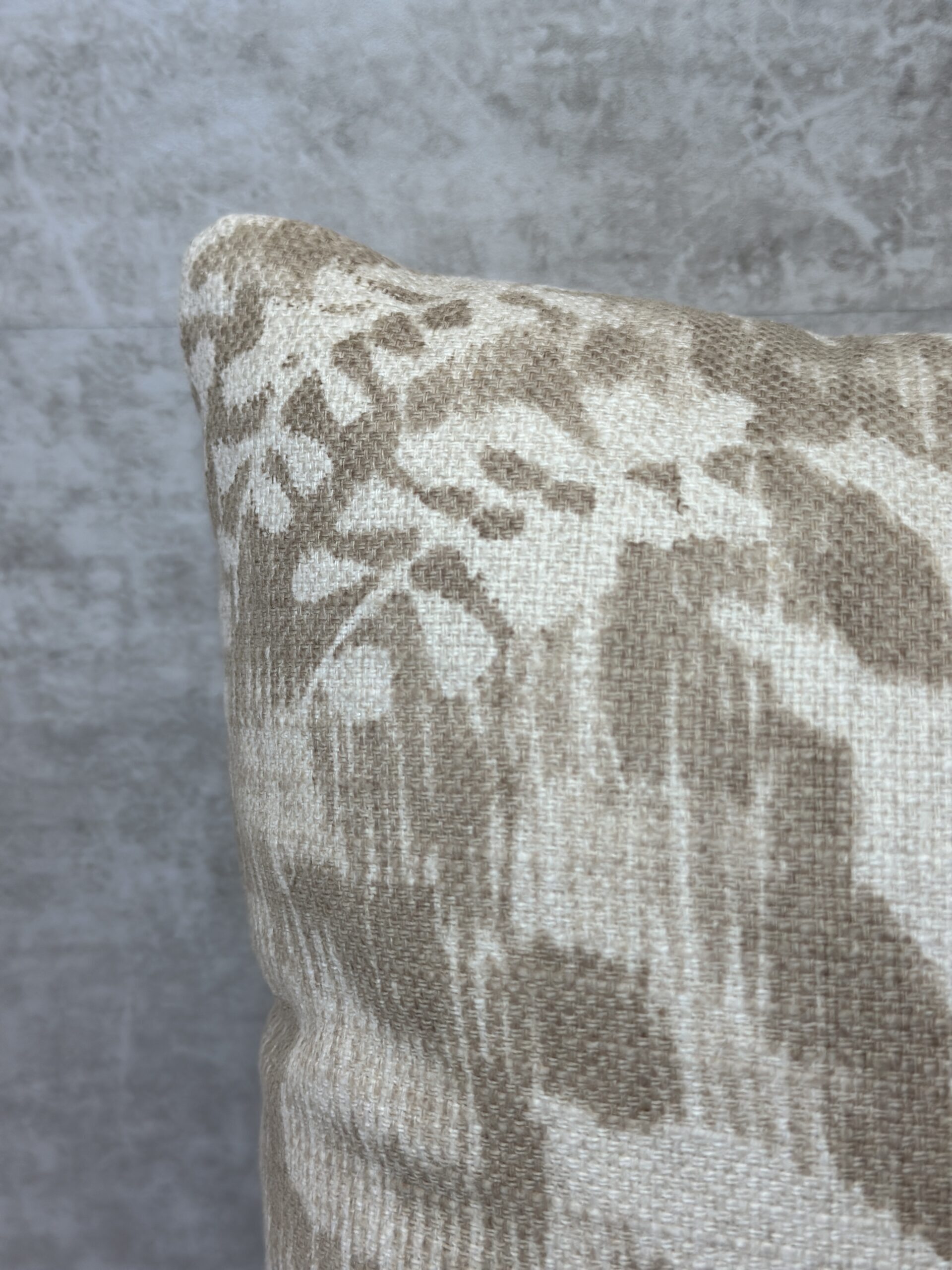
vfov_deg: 39.7
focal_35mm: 48
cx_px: 476
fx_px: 1760
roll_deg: +2.0
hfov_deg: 30.3
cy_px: 635
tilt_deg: -15.3
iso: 80
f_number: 1.78
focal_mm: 6.86
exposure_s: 1/411
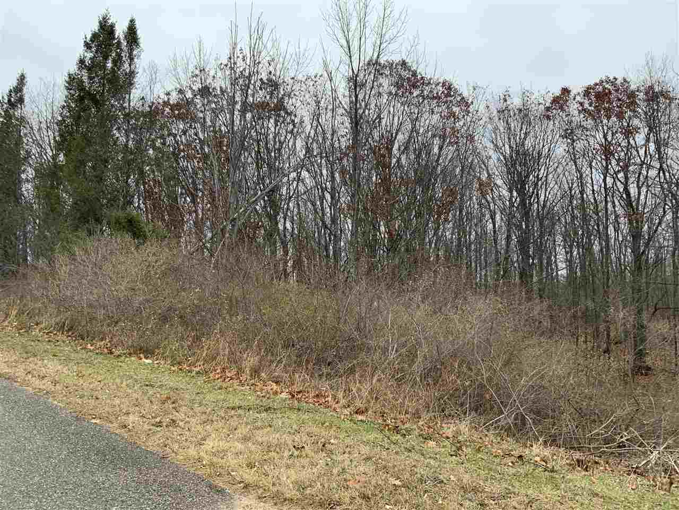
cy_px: 255
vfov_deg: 48.2
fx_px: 569
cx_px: 340
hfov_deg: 61.7
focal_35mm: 29
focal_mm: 3
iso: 20
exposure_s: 1/122
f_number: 1.8
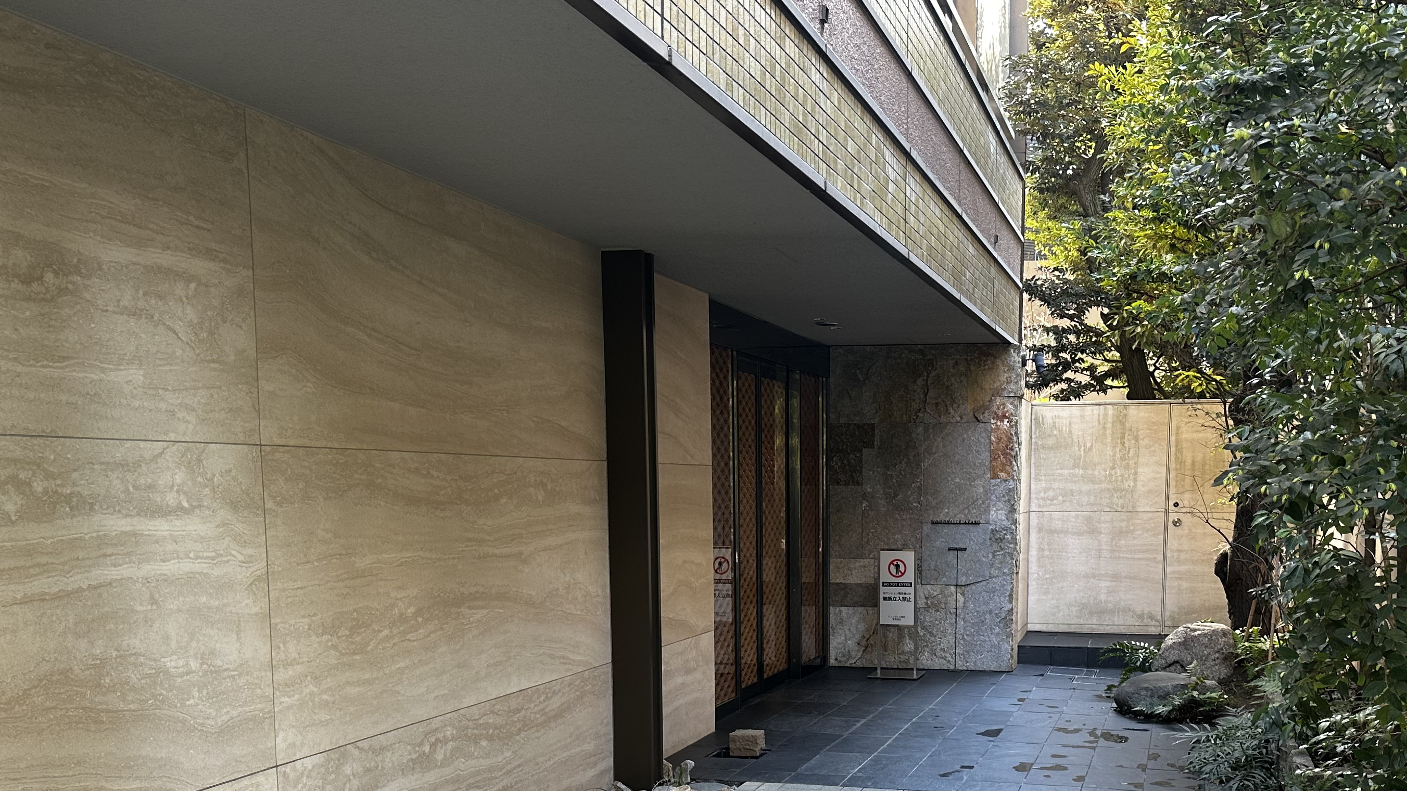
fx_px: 1455
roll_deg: +0.0
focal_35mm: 39
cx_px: 858
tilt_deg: -7.8
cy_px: 672
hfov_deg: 51.2
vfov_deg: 29.5
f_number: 1.78
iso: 100
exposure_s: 1/121
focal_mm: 6.86
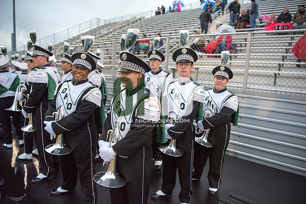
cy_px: 102
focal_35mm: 24
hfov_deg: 73.7
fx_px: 204
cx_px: 153
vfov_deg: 53.2
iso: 2000
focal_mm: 24
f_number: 3.2
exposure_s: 1/800
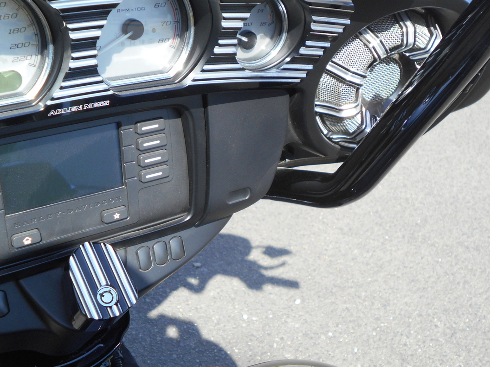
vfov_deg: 29.1
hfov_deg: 38.2
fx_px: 708
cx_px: 239
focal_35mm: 50
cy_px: 162
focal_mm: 7.7
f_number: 4.2
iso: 100
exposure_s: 1/250
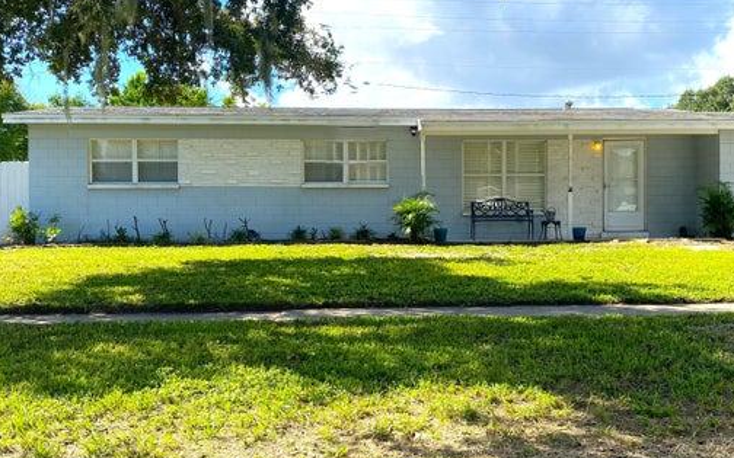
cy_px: 173
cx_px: 417
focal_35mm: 35
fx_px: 700
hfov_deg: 55.1
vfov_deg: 36.1
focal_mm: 4.25
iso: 32
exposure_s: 1/1484
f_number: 1.8
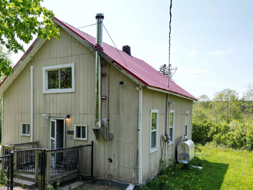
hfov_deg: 56.1
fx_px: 234
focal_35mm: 32
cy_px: 110
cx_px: 94
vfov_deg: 44.0
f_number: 1.7
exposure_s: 1/3200
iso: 110
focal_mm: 6.72
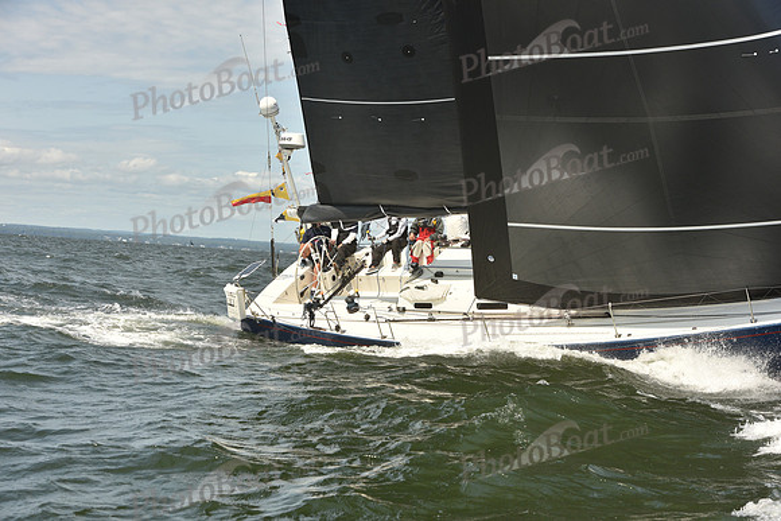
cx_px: 390
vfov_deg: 19.5
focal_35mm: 70
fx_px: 1519
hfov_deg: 28.8
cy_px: 260
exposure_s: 1/800
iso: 250
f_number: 9
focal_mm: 70
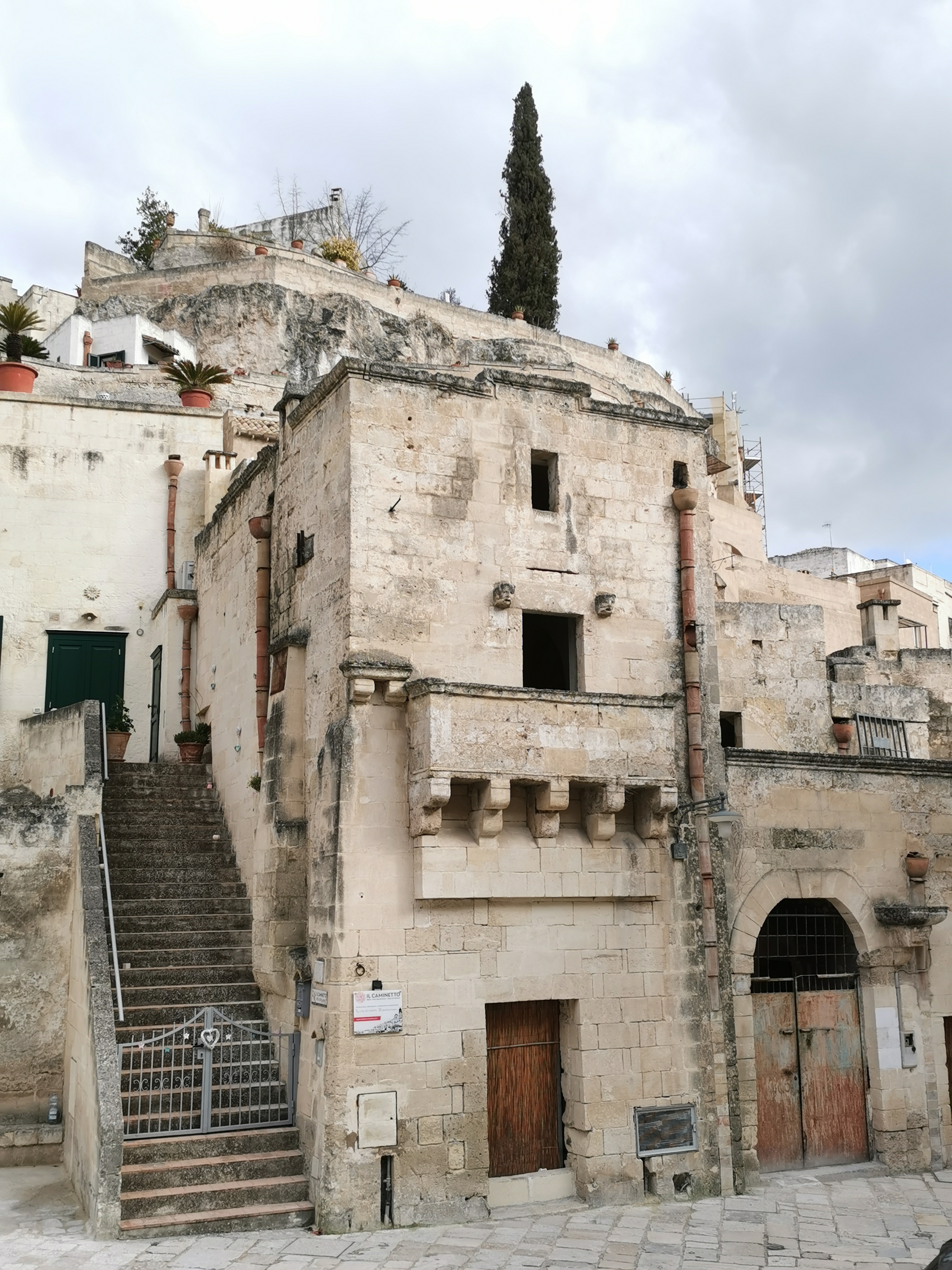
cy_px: 635
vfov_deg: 52.6
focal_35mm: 35
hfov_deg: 40.7
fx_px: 1283
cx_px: 476
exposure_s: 1/1689
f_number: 1.6
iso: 50
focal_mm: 5.56
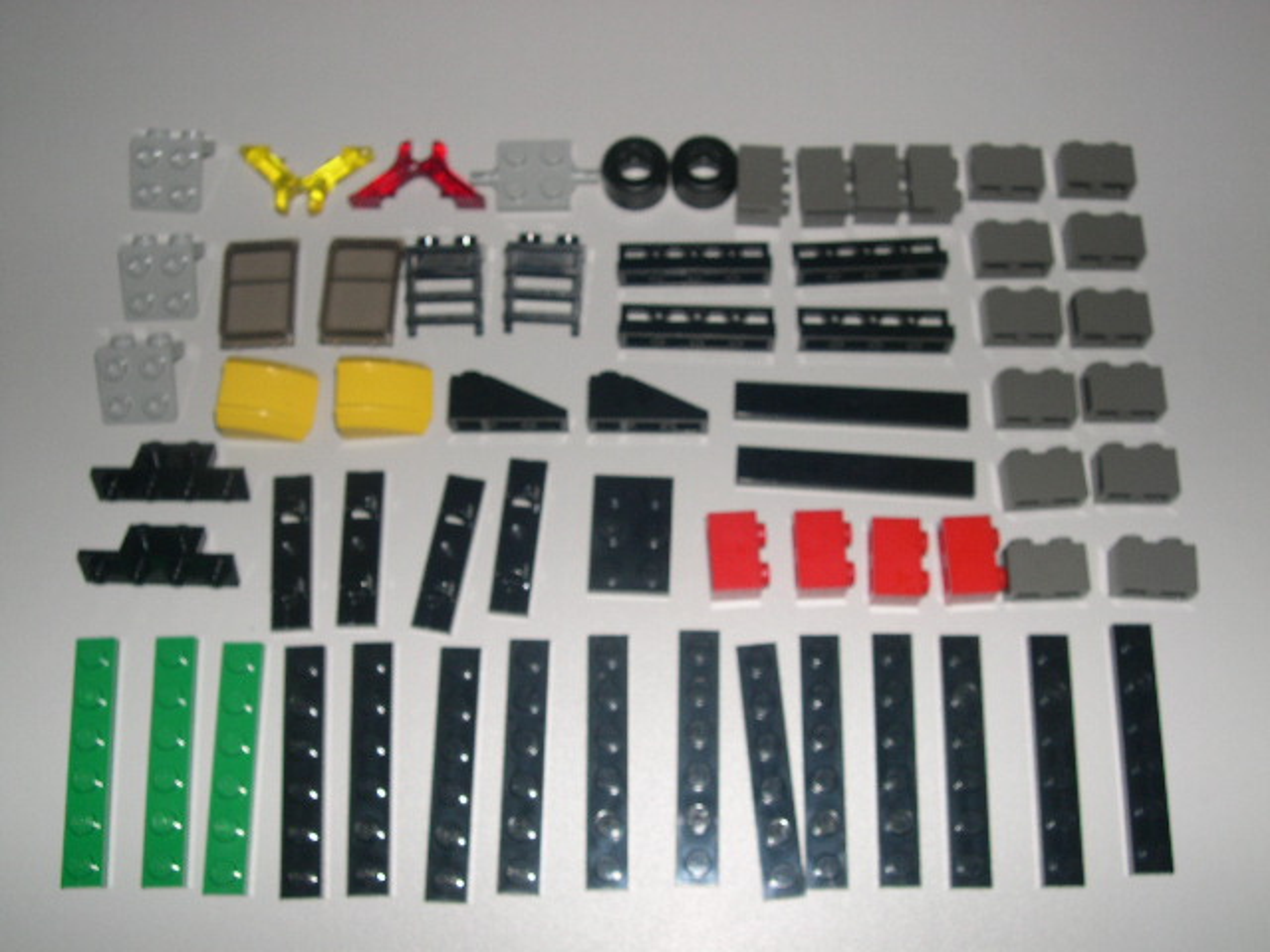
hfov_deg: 49.0
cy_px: 476
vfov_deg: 37.7
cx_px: 635
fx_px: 1394
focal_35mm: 38
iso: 100
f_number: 7.6
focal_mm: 8
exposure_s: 1/60
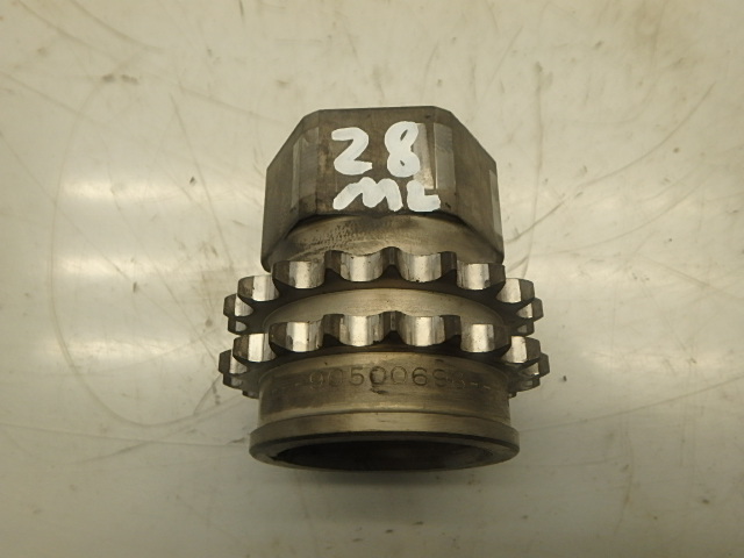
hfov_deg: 58.4
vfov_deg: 45.4
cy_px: 279
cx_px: 372
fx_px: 666
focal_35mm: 31
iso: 200
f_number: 4.7
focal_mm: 5.6
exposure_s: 1/40
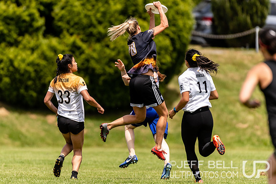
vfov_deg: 2.0
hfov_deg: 3.0
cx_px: 139
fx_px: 5246
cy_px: 88
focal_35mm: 684
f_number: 4
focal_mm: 400
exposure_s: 1/2500
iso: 400
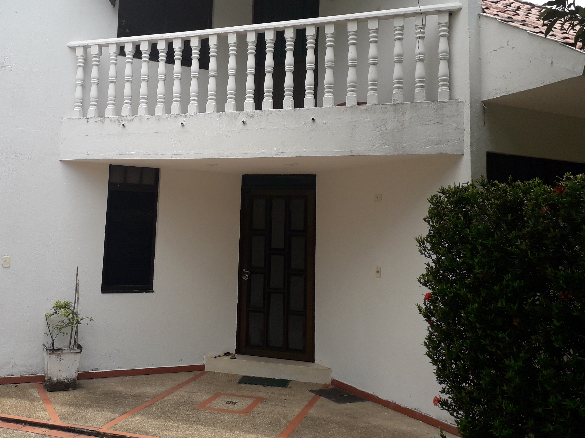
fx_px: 608
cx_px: 225
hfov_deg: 50.9
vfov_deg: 39.4
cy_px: 167
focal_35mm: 36
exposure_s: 1/842
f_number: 1.9
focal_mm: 3.6
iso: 40
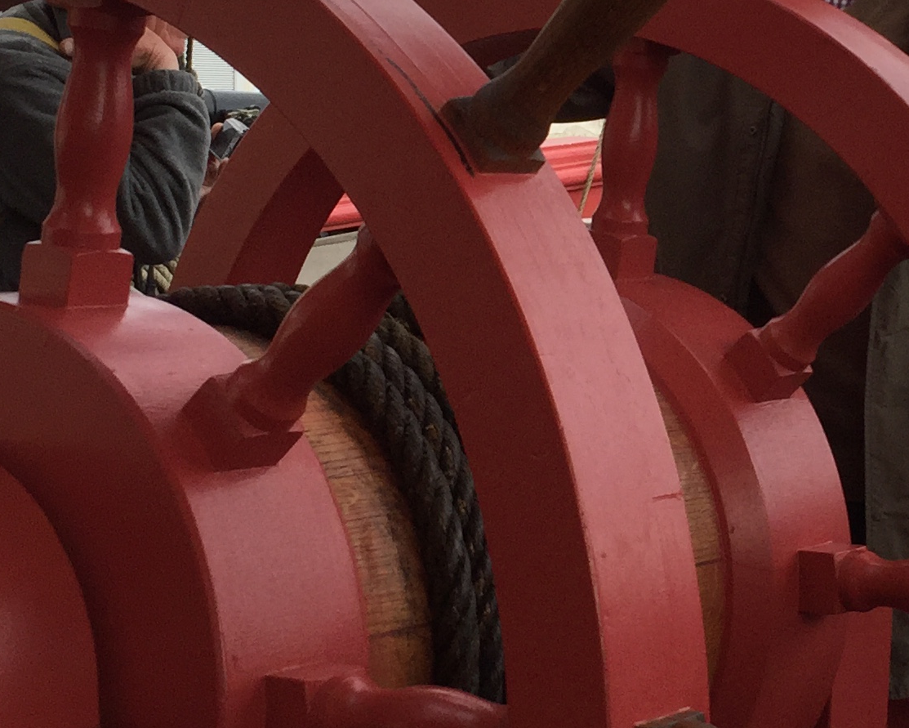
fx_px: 2234
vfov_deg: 18.4
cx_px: 822
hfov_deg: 22.4
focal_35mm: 83
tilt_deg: -2.1
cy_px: 169
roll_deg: +0.1
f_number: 2.2
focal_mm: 4.15
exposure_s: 1/1041
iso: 32
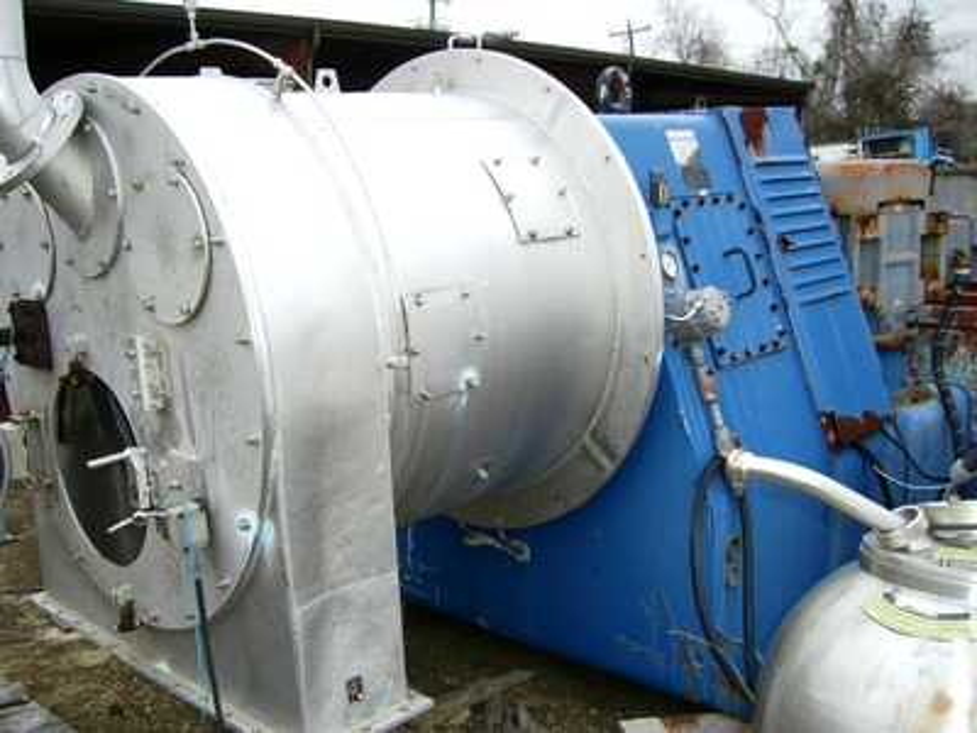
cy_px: 366
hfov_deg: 49.0
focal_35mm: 38
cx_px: 488
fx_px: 1073
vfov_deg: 37.7
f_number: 2.7
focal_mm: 6.2
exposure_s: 1/200
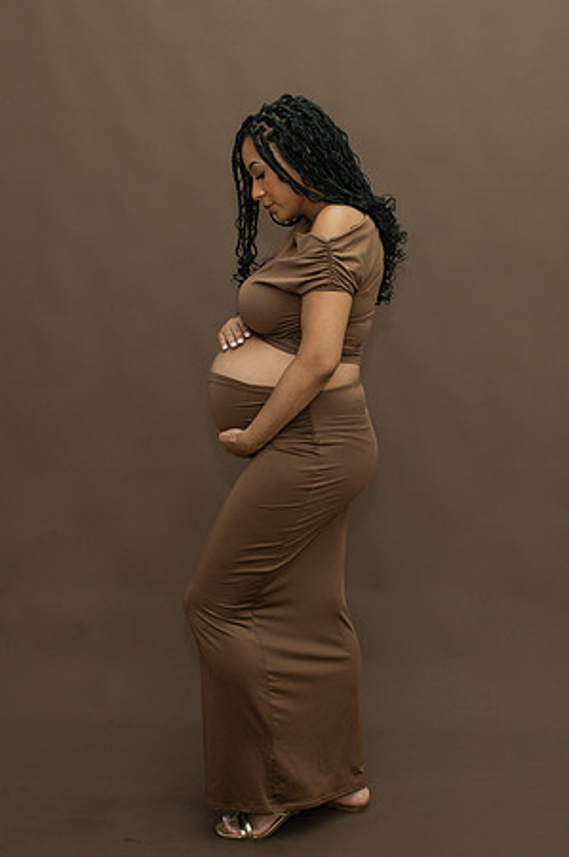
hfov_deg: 24.2
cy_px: 451
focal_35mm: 56
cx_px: 275
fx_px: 1326
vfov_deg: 35.8
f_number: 5
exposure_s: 1/200
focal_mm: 35
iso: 1000
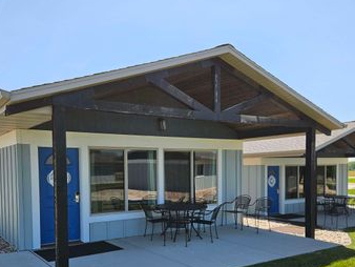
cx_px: 155
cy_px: 182
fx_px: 349
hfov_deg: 53.8
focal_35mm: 34
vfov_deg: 41.2
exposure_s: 1/1328
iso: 25
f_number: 1.8
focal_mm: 5.4
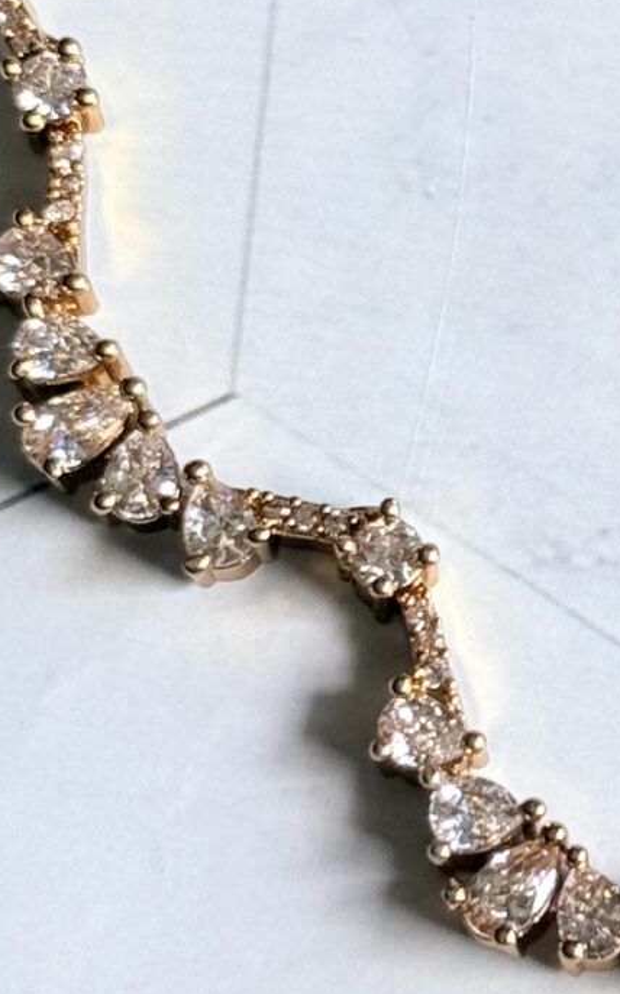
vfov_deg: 11.0
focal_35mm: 190
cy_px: 281
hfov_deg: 6.8
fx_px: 5143
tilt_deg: -74.2
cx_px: 1020
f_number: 1.78
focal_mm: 6.76
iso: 80
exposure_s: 1/121
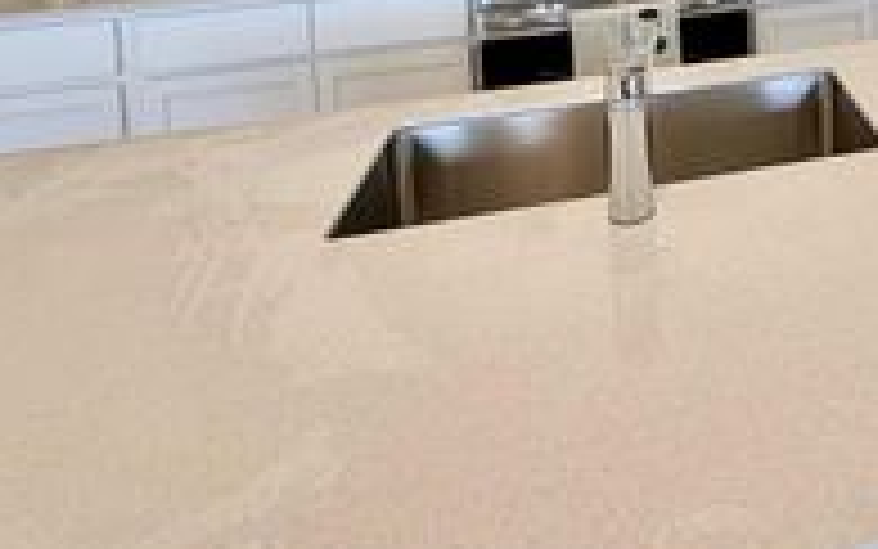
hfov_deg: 43.3
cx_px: 901
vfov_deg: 27.2
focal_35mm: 38
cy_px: -196
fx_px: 910
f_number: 2.2
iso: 80
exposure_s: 1/120
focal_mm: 2.22
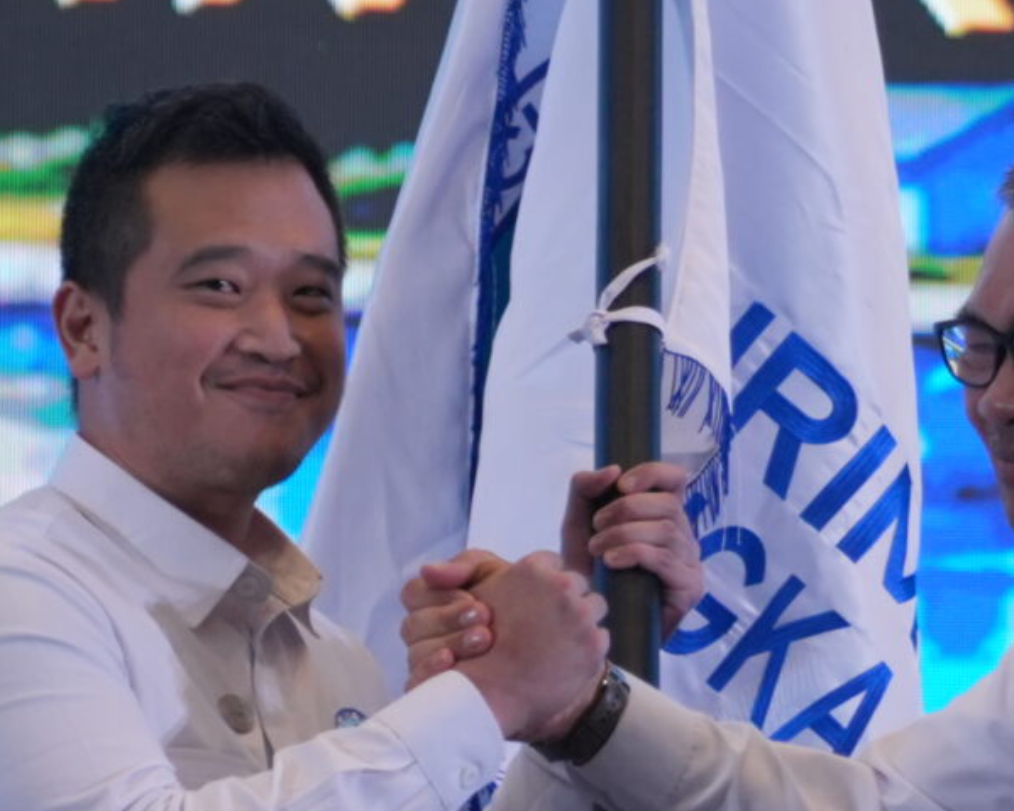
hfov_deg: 4.6
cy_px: 507
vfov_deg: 3.7
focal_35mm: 421
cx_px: 564
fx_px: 12632
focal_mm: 70
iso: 800
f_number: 2.8
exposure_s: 1/320
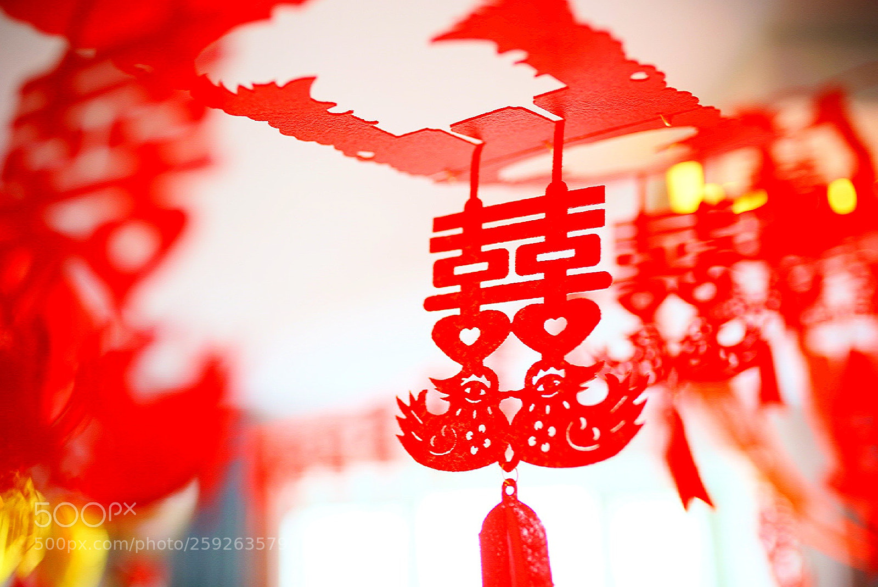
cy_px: 294
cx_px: 439
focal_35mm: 35
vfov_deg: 37.9
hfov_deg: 54.4
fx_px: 854
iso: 500
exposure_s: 1/60
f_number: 2
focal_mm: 35
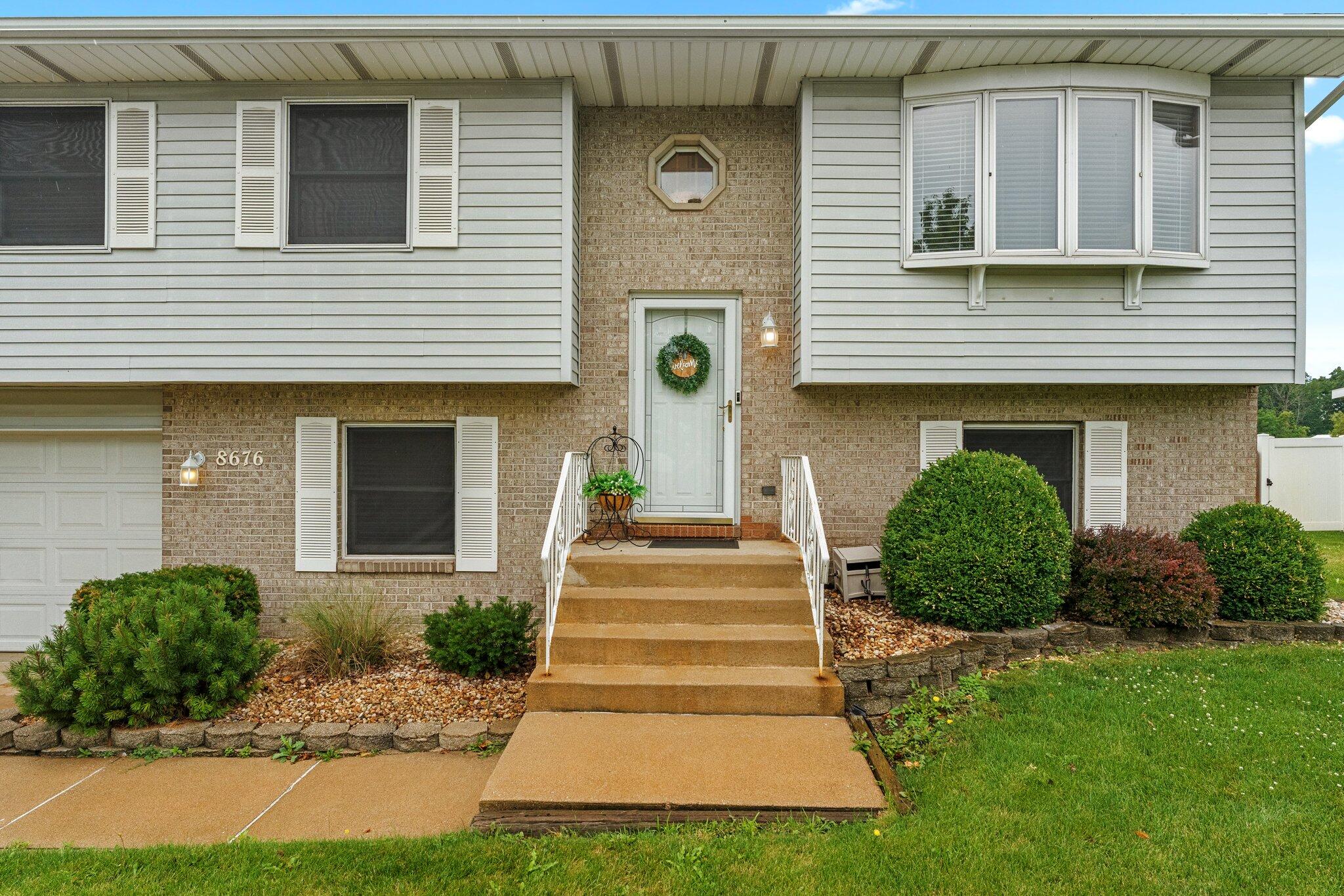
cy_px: 448
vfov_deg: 64.3
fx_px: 713
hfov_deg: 86.6
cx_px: 672
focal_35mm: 19
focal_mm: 19.1
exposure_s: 1/250
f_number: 11
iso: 1000
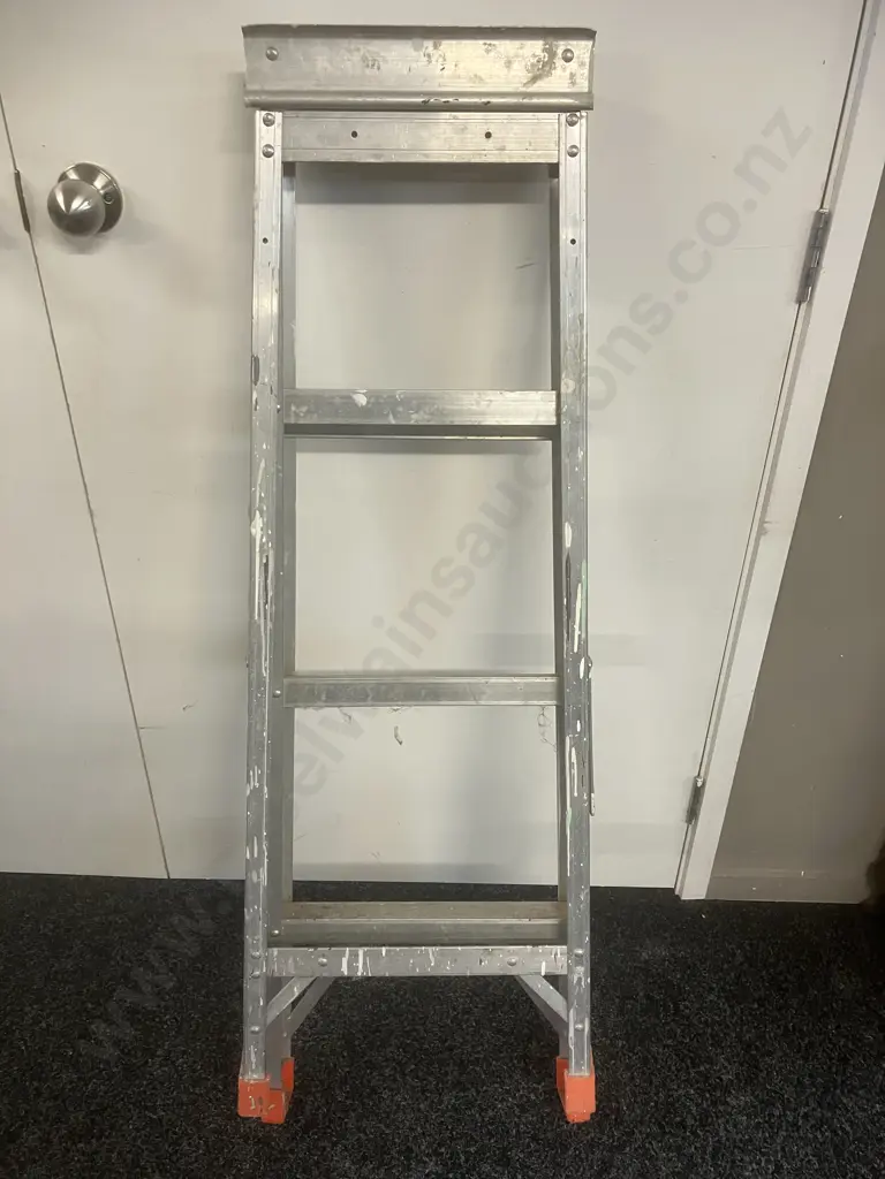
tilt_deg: -31.7
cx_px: 442
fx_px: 954
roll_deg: -1.0
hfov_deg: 49.7
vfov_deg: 63.4
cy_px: 590
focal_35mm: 28
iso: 125
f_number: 1.8
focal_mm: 3.99
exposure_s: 1/50
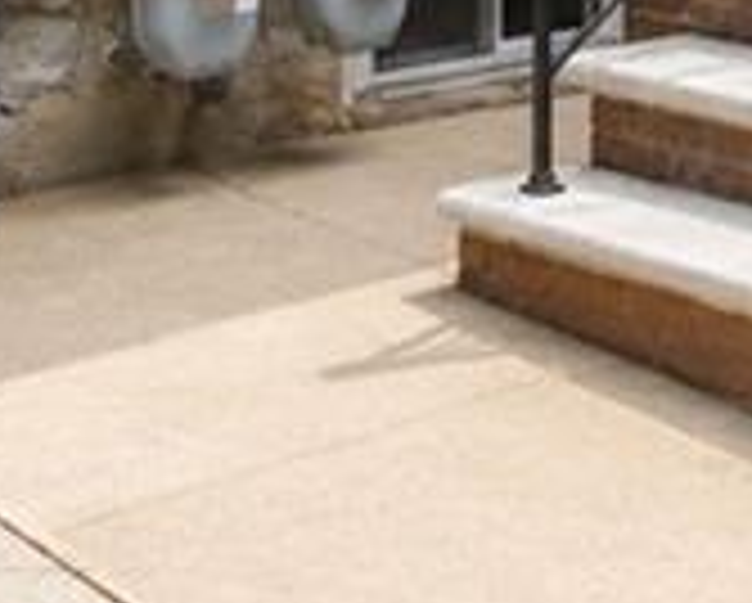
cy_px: -526
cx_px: 1121
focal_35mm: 109
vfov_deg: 12.7
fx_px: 2429
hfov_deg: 16.1
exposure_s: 1/100
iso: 400
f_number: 8
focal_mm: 12.8
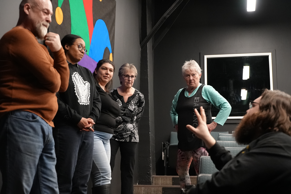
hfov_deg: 38.9
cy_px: 97
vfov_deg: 26.5
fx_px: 412
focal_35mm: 51
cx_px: 146
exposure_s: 1/125
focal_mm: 51
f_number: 4
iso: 12800
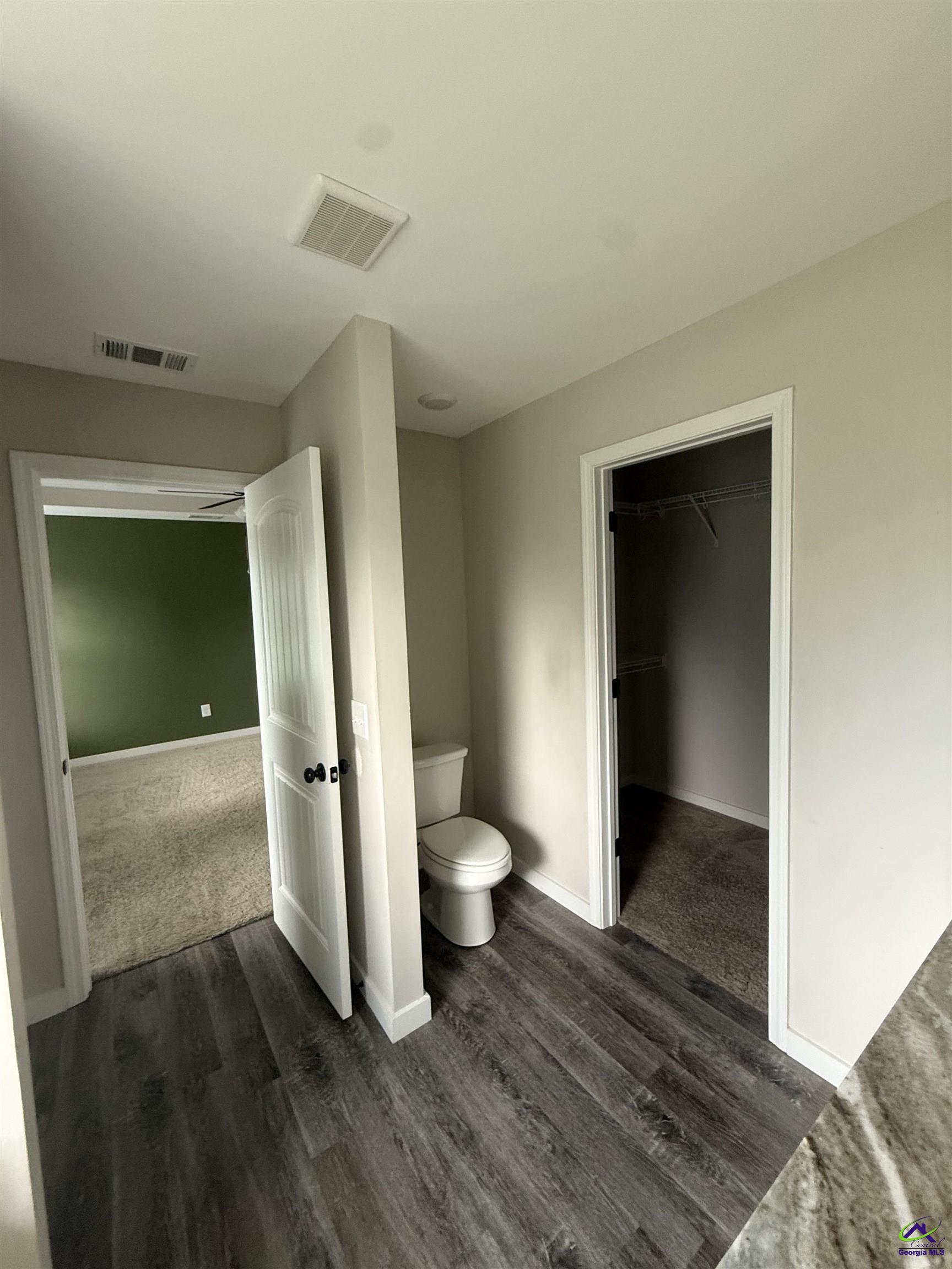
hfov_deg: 85.7
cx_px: 476
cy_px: 634
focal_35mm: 14
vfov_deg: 102.1
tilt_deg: -3.2
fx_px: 513
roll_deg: +1.6
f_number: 2.2
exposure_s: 1/64
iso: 320
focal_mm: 2.22
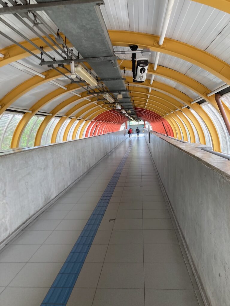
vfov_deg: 63.4
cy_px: 153
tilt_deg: -3.9
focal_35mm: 28
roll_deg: +2.8
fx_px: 248
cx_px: 115
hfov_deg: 49.7
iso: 64
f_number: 1.8
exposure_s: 1/60
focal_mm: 3.99
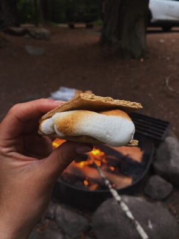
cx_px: 90
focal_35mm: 26
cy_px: 120
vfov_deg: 67.3
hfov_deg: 53.1
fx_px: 179
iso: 125
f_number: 1.8
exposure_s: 1/60
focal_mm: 4.25
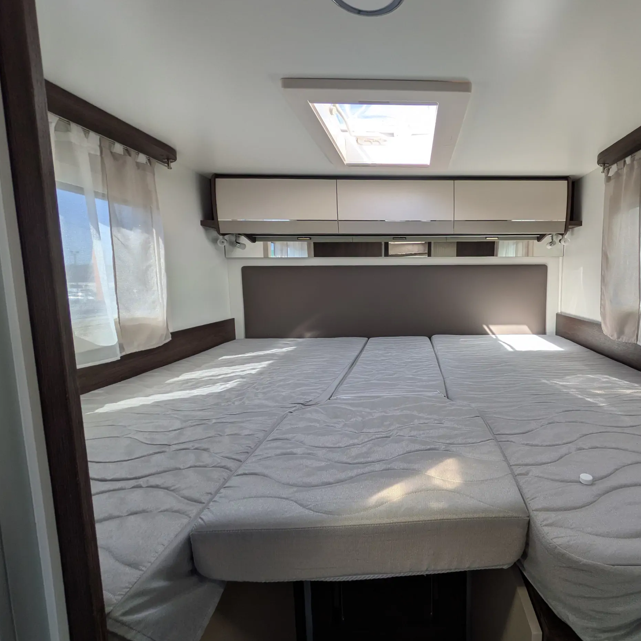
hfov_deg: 81.0
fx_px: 356
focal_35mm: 17
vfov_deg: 84.0
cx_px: 430
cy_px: 314
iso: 48
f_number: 2.2
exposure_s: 1/240
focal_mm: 1.83
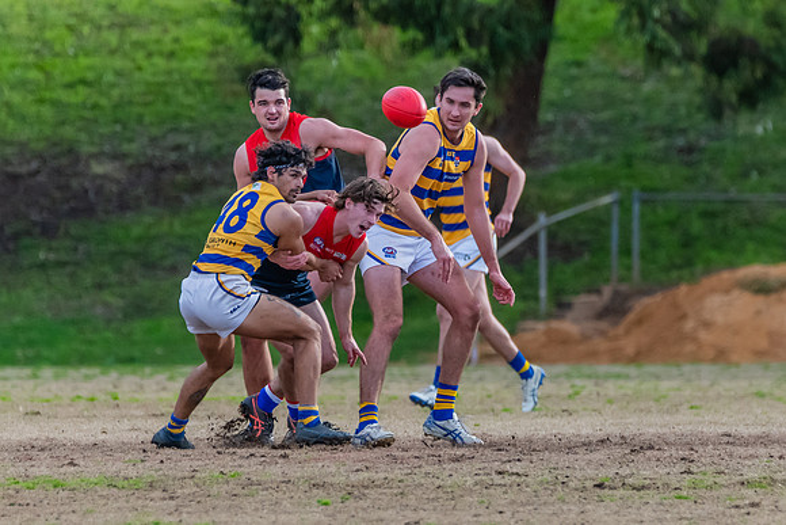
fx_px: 18452
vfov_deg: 1.6
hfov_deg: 2.4
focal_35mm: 845
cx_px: 507
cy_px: 383
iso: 1800
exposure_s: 1/1600
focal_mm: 460
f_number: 6.3
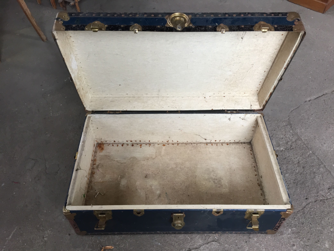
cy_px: 126
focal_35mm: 29
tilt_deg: -49.0
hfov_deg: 61.7
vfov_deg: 48.2
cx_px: 167
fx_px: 280
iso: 80
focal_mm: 4.15
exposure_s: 1/33
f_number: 2.2
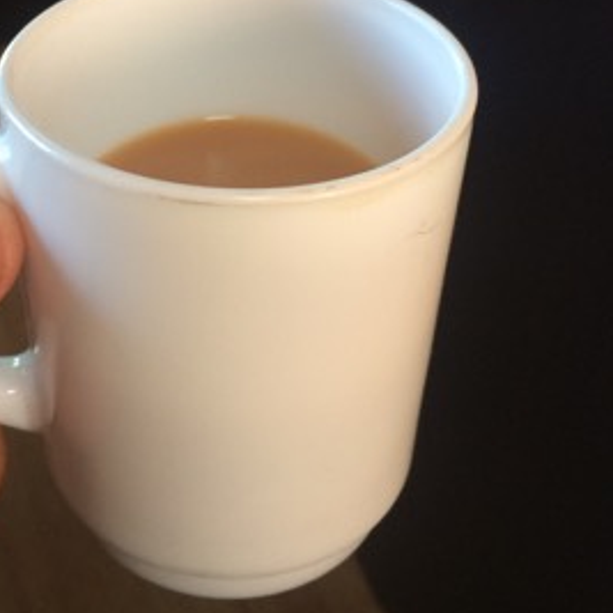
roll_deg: +0.2
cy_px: 197
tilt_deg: -43.5
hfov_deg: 33.7
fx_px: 1002
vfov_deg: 33.7
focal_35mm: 50
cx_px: 204
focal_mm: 4.15
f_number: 2.2
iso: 100
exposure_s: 1/30
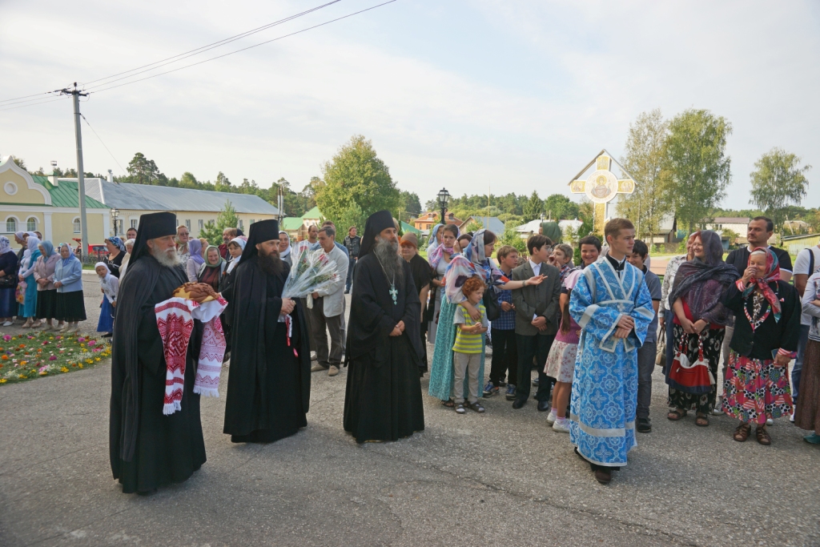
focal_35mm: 24
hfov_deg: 73.7
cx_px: 410
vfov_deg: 53.1
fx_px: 547
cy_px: 274
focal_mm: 24
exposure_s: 1/160
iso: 100
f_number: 6.3
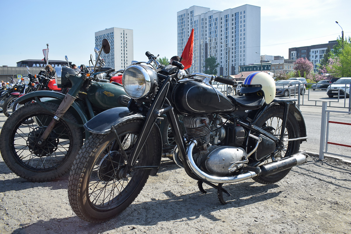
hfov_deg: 61.9
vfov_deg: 43.6
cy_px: 117
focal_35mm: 30
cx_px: 176
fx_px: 292
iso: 200
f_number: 6.3
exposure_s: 1/500
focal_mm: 20
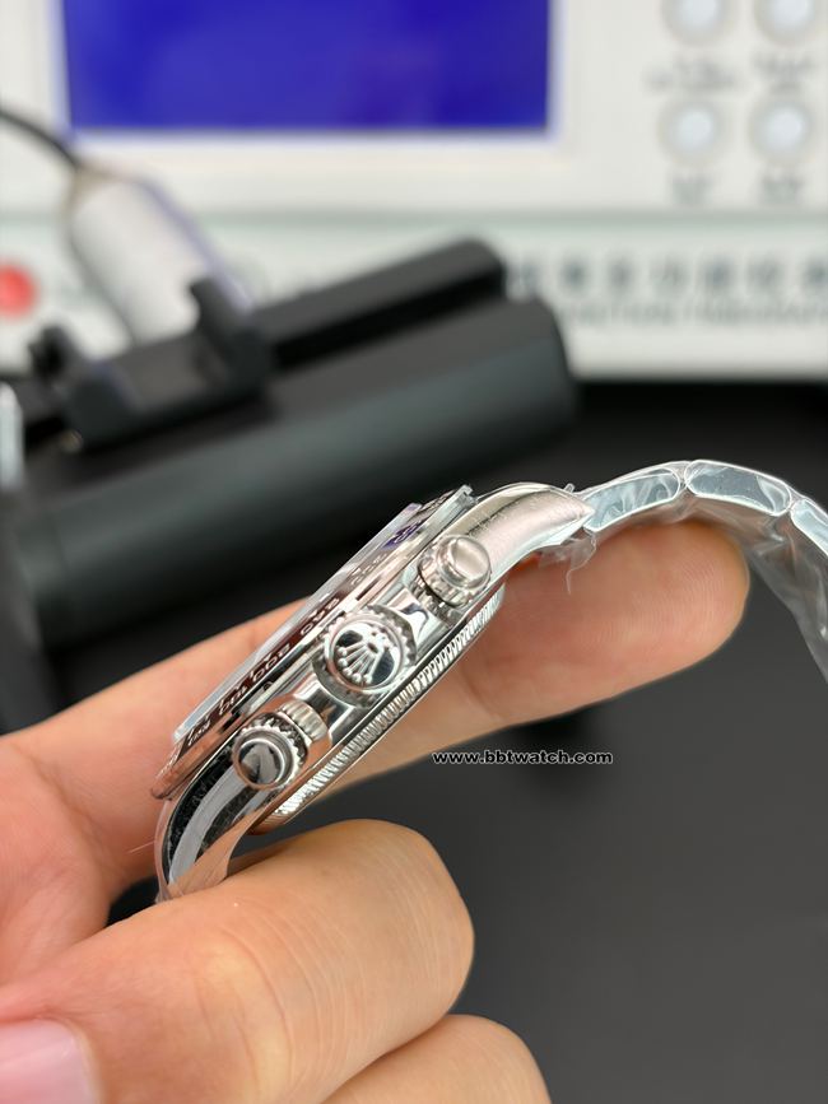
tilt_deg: -42.1
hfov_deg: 28.0
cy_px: 552
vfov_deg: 36.8
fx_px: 1659
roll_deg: +3.4
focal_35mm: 52
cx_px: 414
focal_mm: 5.96
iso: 40
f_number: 1.6
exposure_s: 1/316
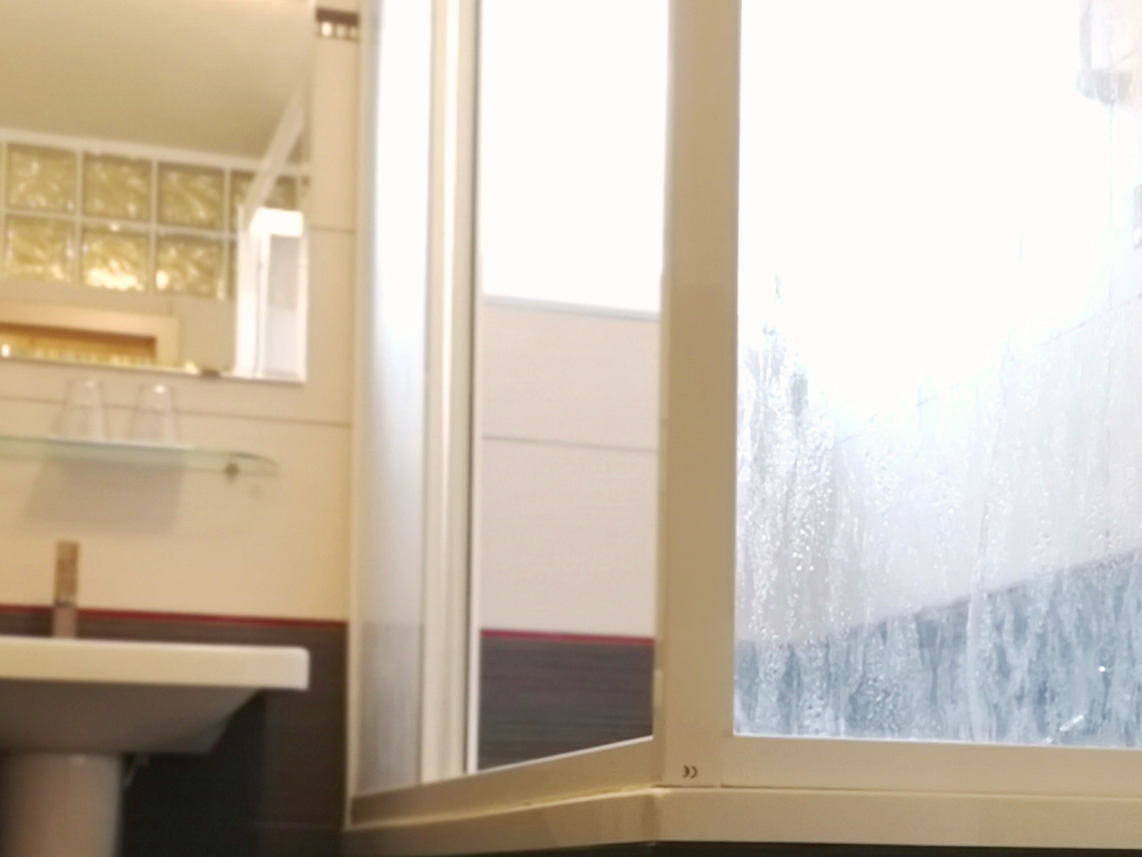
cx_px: 869
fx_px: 2276
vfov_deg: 21.0
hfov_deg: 27.7
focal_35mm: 69
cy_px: 717
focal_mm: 3.95
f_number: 3.5
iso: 400
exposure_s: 1/33.3
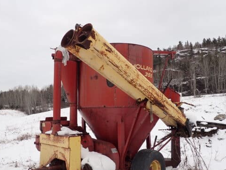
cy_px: 102
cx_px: 104
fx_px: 202
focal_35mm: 31
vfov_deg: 45.2
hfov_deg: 58.3
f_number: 2.8
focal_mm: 4.5
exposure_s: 1/200
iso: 100
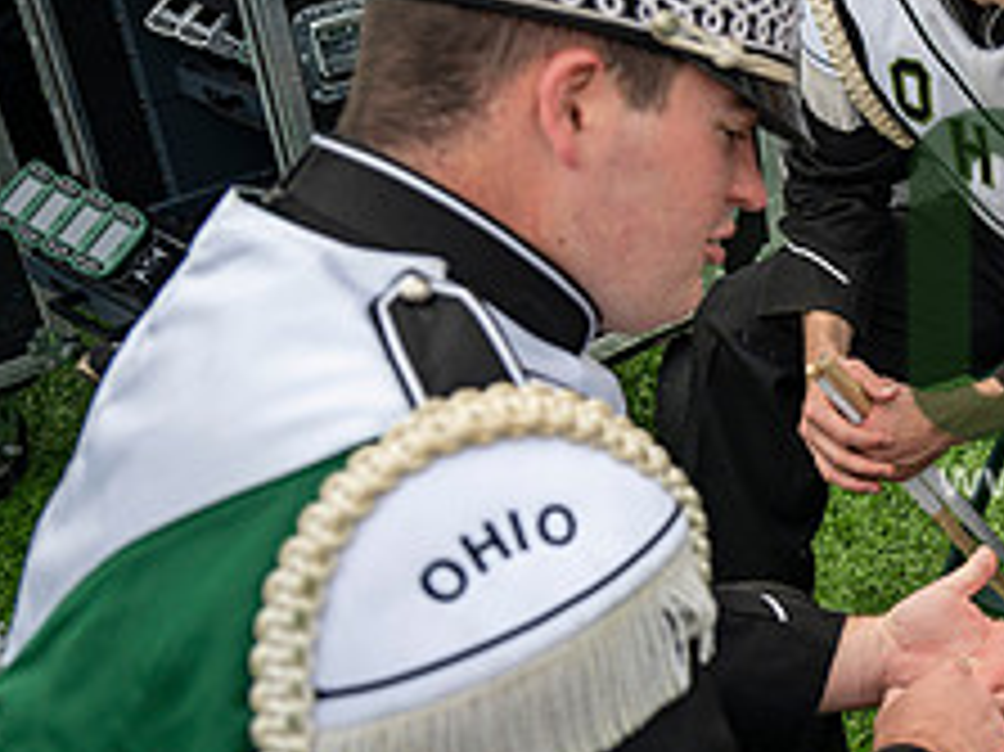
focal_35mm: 60
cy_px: 322
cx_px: 1247
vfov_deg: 24.4
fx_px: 1739
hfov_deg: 27.7
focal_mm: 24
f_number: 2.8
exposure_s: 1/500
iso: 200
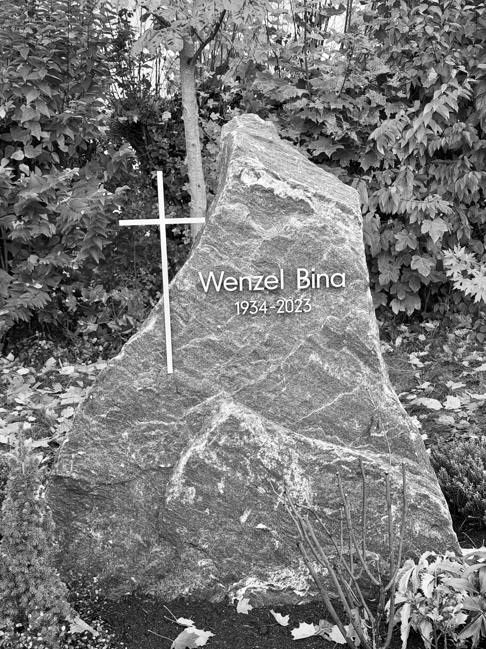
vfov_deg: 39.7
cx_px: 243
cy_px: 324
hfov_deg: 30.3
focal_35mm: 48
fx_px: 899
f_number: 1.78
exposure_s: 1/48
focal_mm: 6.76
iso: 250
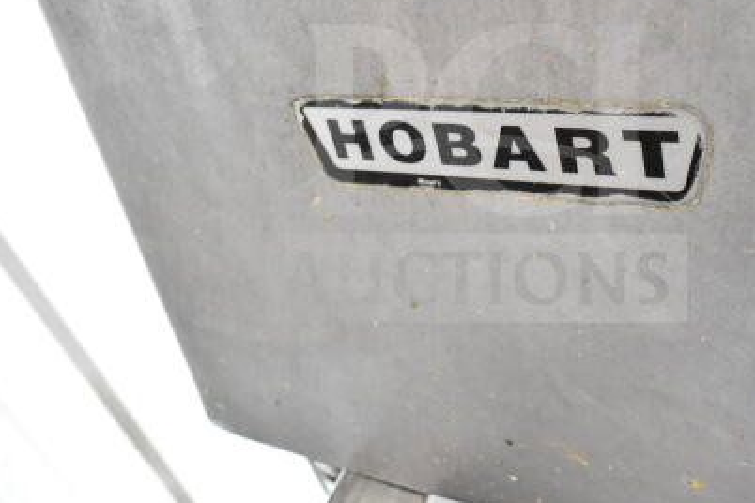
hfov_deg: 47.0
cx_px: 475
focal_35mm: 41
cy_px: 174
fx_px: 860
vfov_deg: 32.4
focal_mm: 18
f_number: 4.5
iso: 1600
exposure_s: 1/80
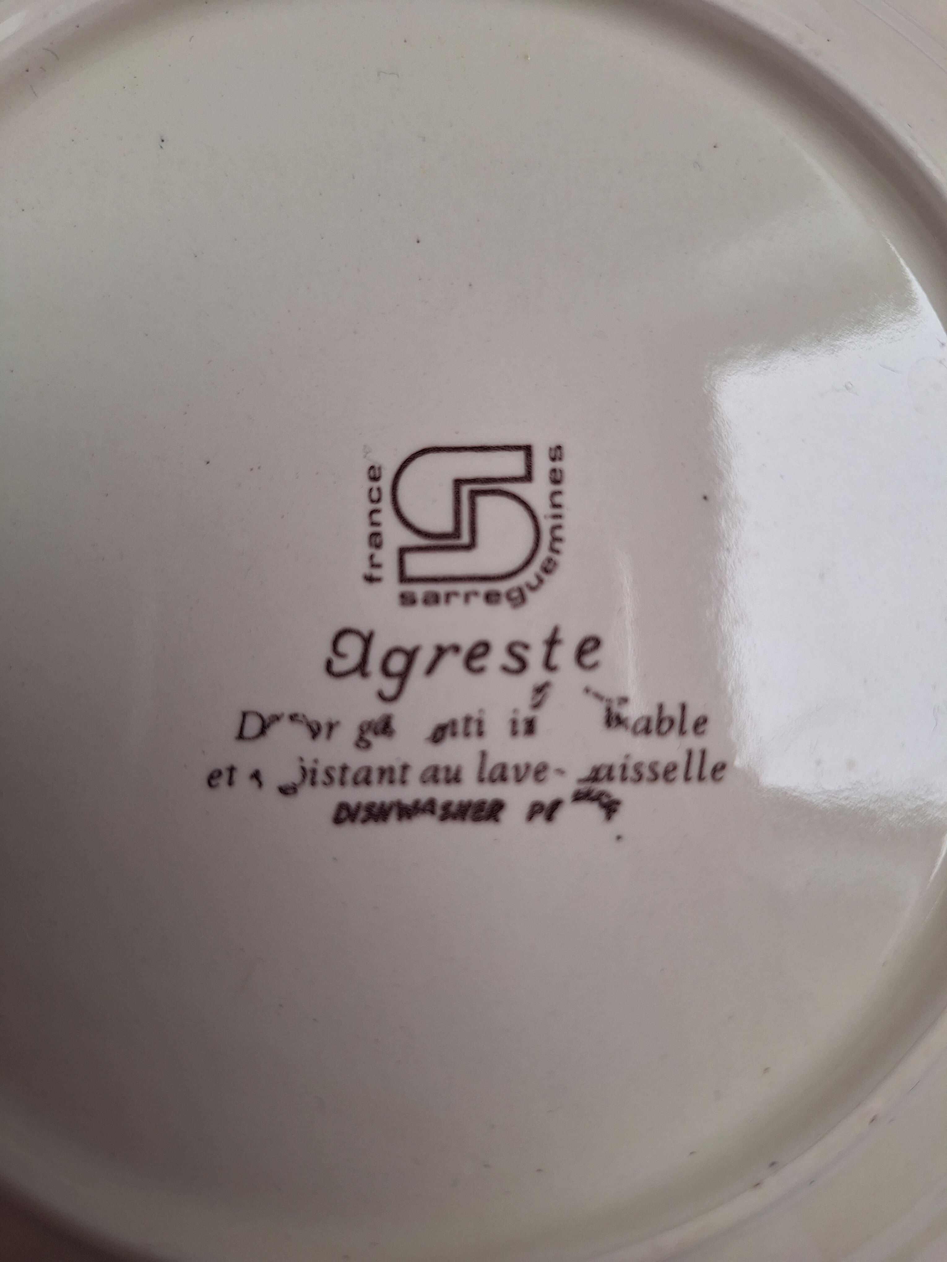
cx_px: 474
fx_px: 839
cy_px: 631
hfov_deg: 58.9
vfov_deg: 73.9
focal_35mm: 23
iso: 40
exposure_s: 1/348
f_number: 1.8
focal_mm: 5.54
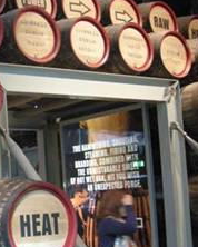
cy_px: 142
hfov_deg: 19.2
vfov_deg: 25.0
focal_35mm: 76
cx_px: -28
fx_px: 556
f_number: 2.7
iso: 655
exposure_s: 1/8
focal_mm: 7.5
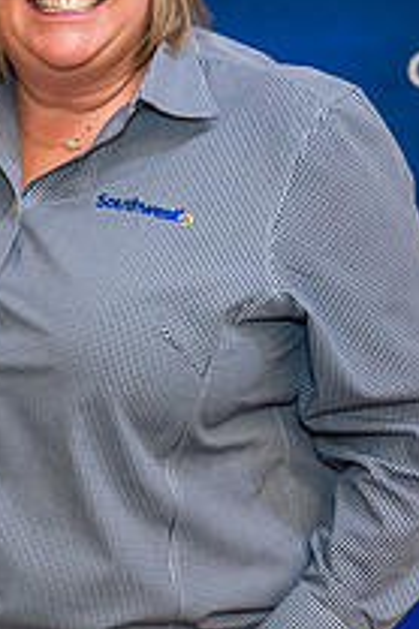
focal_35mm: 122
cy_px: 233
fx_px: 2133
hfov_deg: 11.0
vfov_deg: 16.8
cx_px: -81
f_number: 4
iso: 1250
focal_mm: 43
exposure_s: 1/160
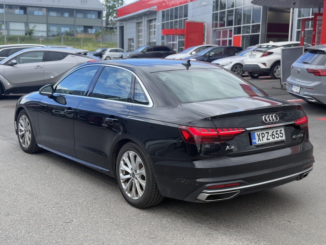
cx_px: 163
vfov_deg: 30.3
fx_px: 452
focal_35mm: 48
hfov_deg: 39.7
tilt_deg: -8.2
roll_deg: -1.0
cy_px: 122
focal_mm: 6.76
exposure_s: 1/1285
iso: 80
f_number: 1.78
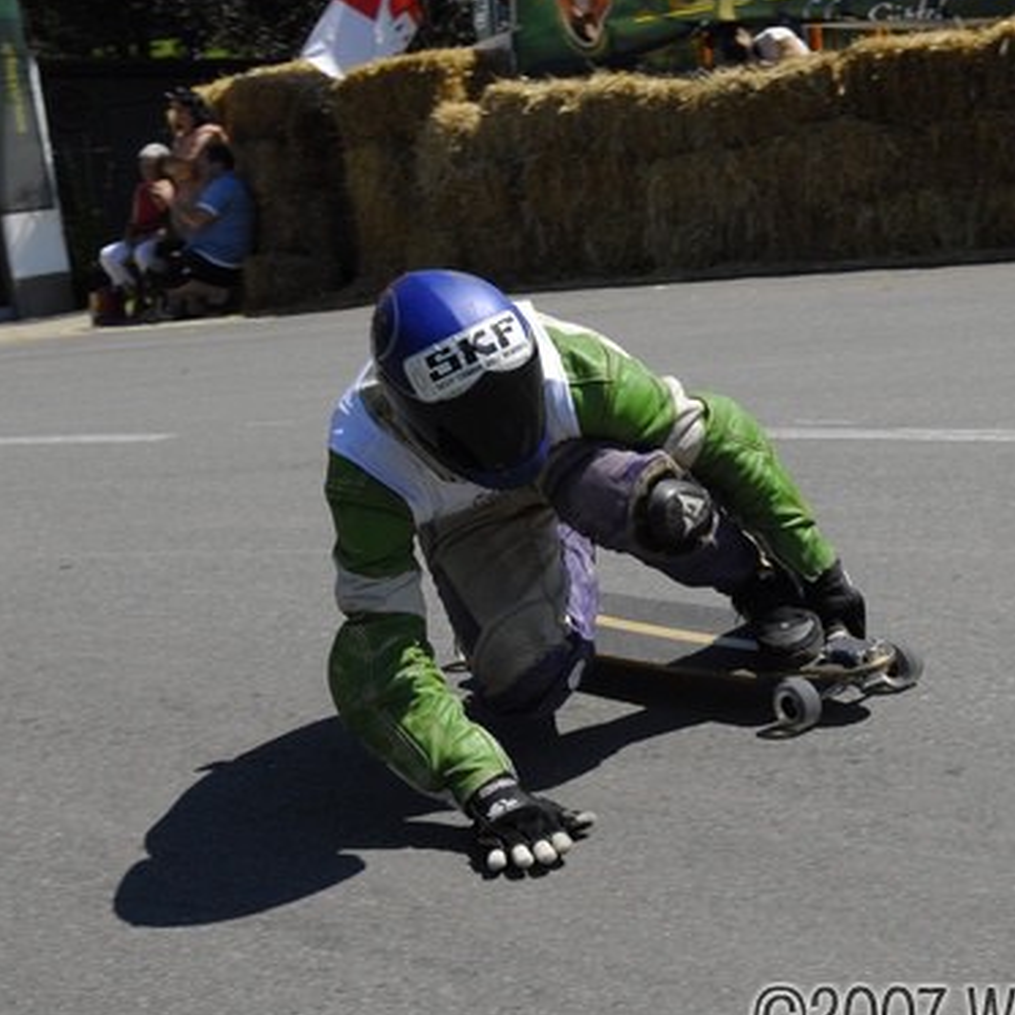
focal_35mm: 70
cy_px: 517
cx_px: 737
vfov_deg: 24.7
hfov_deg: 24.5
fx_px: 2314
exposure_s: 1/750
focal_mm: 31
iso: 320
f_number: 7.1
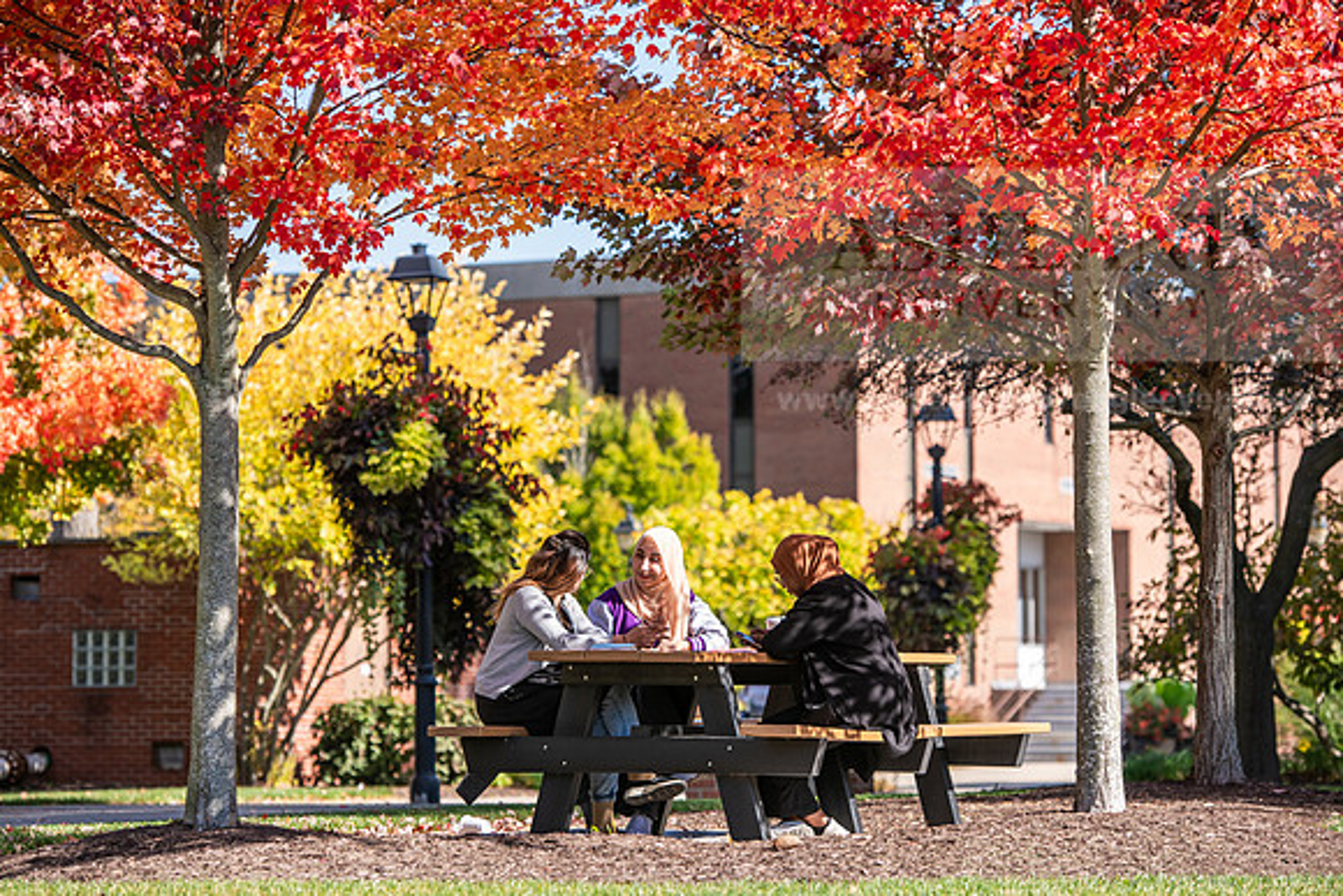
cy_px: 448
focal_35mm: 122
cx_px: 672
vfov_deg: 11.2
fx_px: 4552
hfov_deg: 16.8
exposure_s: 1/500
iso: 160
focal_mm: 122
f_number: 4
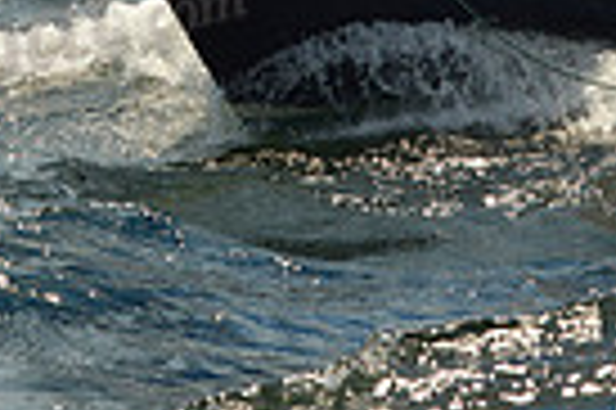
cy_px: -232
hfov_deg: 6.9
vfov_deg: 4.6
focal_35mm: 297
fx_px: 5076
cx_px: 481
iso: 200
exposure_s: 1/1250
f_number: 8
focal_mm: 70
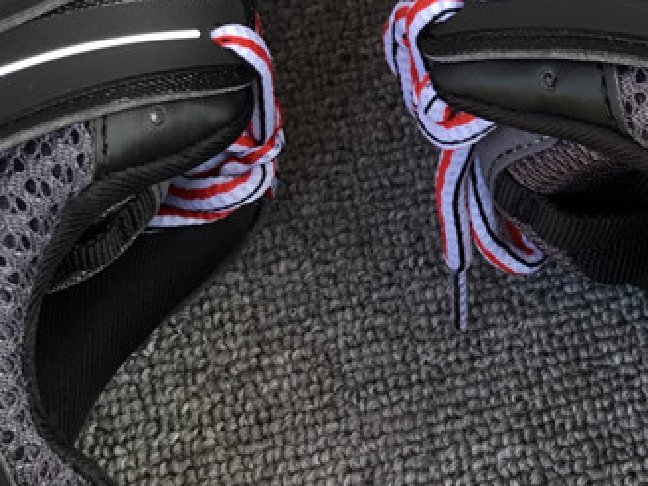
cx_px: 763
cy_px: 13
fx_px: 1591
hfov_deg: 21.5
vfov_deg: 17.0
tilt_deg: -58.0
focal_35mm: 85
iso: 25
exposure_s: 1/100
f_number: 2.4
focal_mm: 3.3
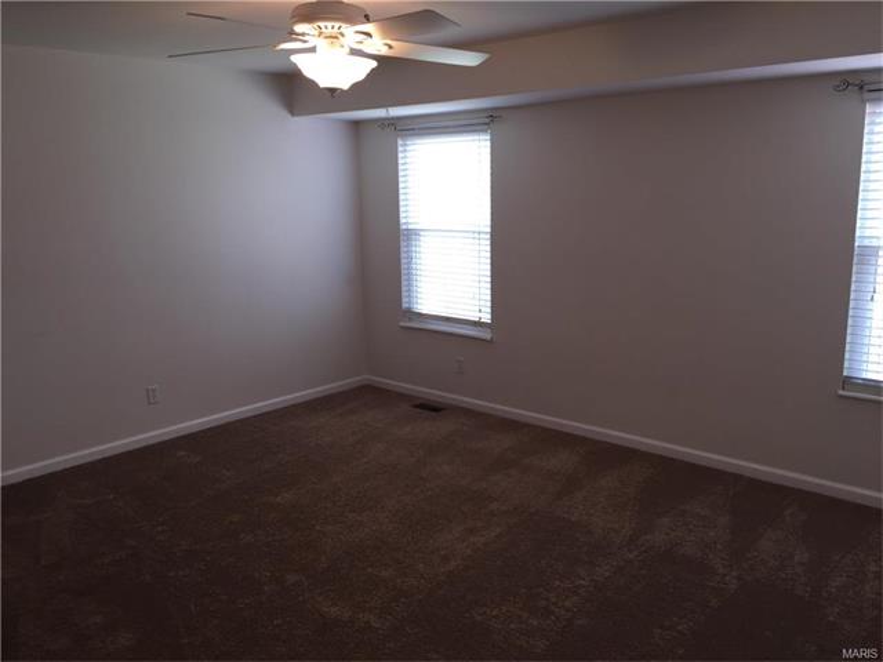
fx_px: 740
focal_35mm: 29
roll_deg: +0.8
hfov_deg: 61.7
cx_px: 442
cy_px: 331
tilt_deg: -11.7
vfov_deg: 48.2
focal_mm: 4.15
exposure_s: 1/30
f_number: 2.2
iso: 32
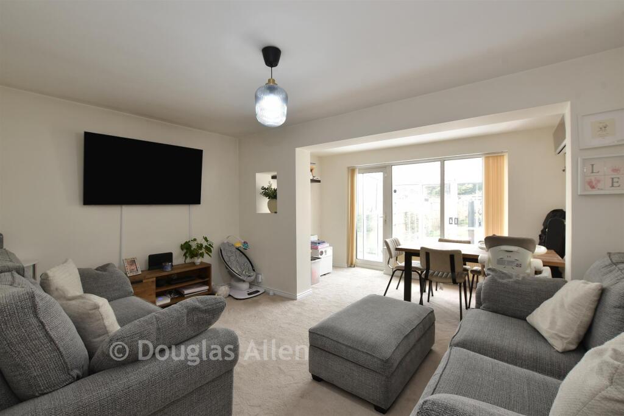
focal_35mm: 15
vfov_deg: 77.3
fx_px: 260
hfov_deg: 100.4
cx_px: 312
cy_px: 208
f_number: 8
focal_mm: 10
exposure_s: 1/4
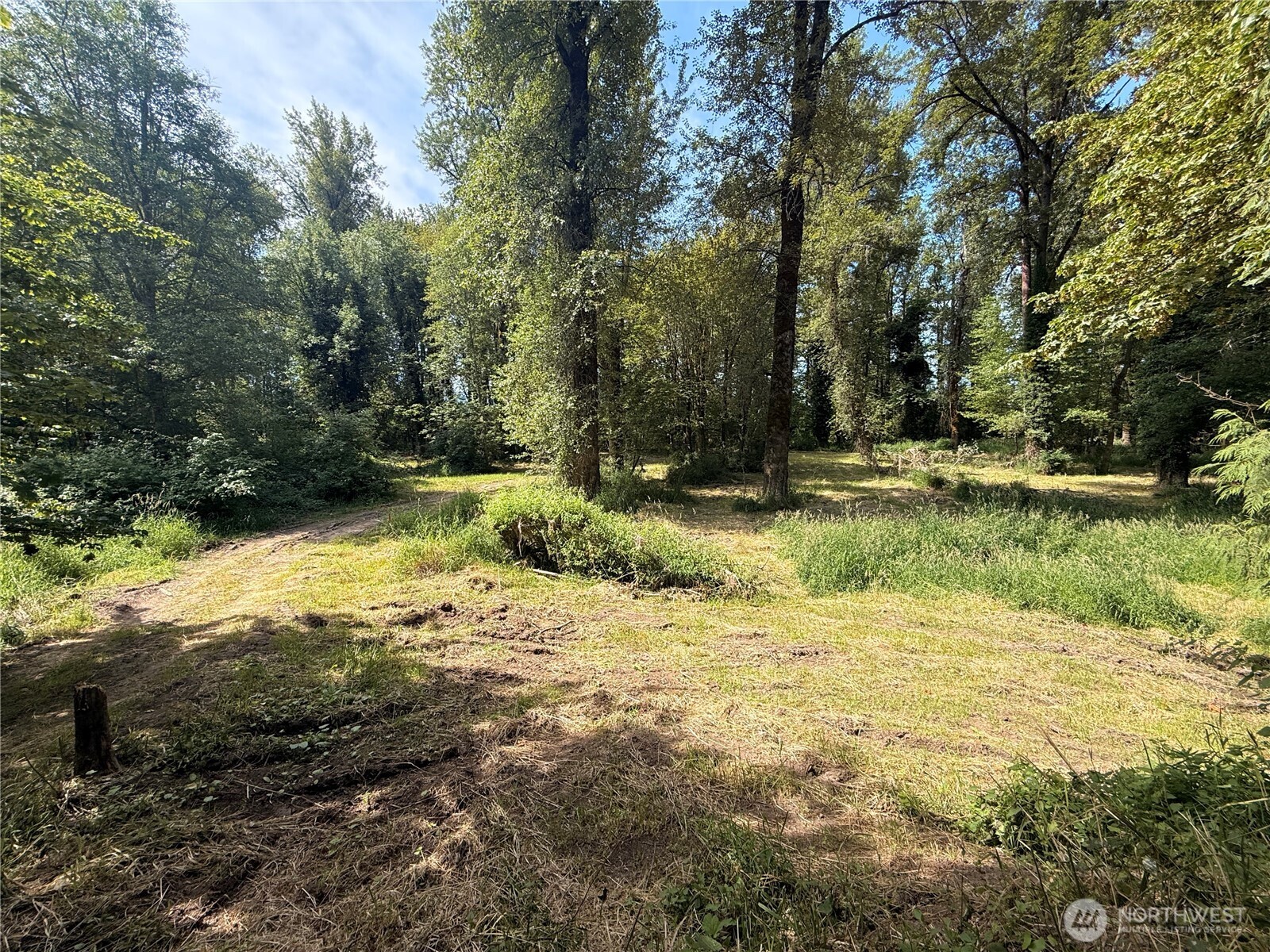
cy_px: 476
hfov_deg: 102.1
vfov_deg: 85.7
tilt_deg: -2.9
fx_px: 514
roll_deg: +1.0
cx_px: 635
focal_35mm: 14
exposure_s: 1/436
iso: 50
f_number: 2.2
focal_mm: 2.22
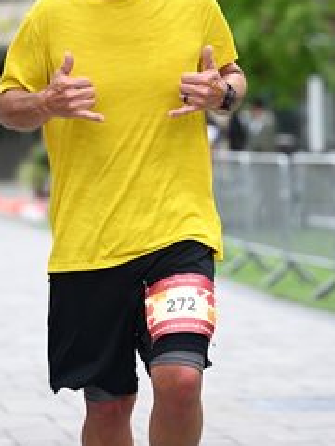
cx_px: 163
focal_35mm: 227
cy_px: 39
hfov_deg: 6.5
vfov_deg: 8.7
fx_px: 2929
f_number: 2.8
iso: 640
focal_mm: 103
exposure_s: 1/2000
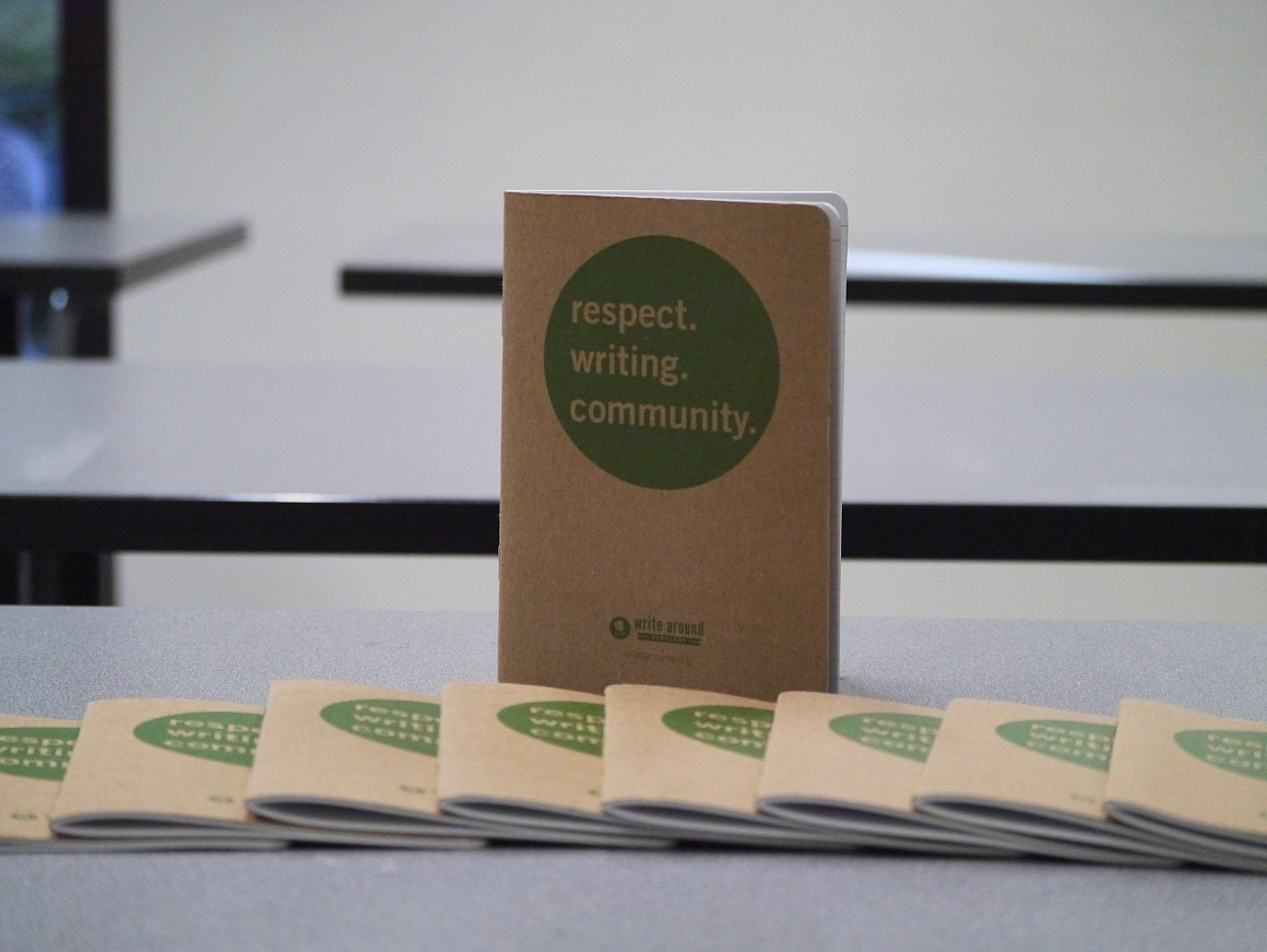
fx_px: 3735
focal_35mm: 102
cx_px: 634
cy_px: 476
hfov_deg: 19.3
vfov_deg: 14.5
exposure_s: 1/125
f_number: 4
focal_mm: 51
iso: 1600
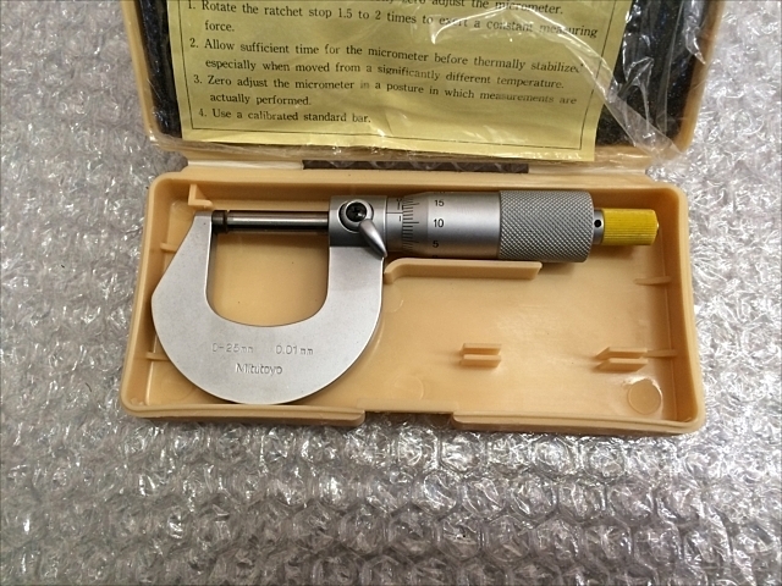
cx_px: 391
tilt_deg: -76.8
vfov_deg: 48.2
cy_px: 293
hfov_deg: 61.7
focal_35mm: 29
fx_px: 655
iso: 80
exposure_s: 1/30
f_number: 2.2
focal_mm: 4.15
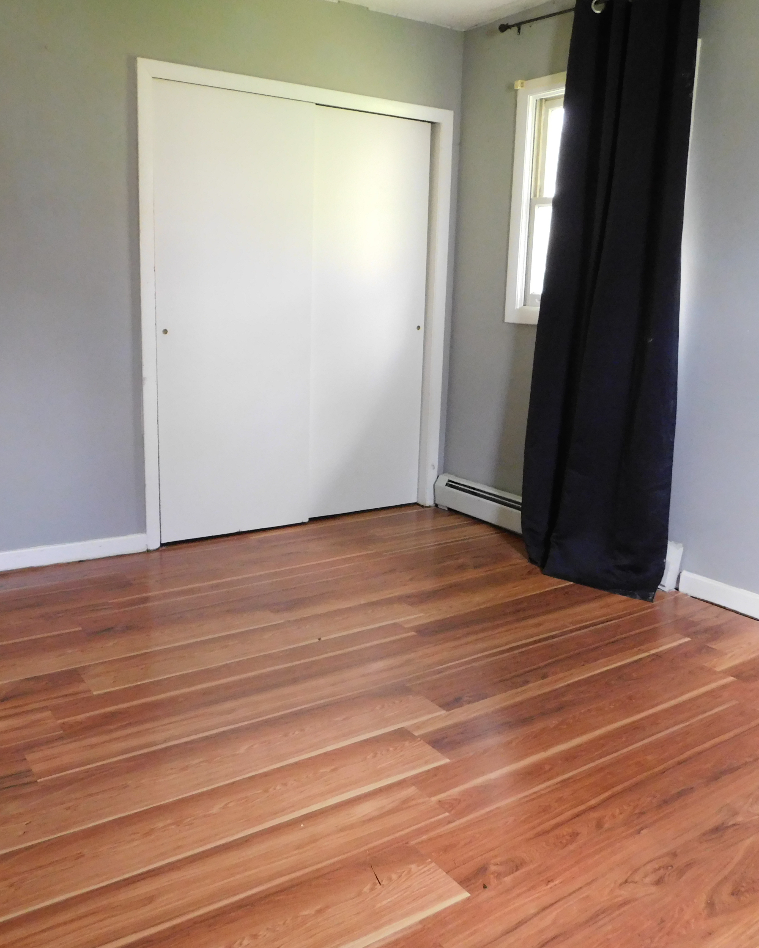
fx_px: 842
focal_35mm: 30
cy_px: 474
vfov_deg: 58.8
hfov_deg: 48.5
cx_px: 367
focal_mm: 4
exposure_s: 1/30
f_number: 3
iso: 560
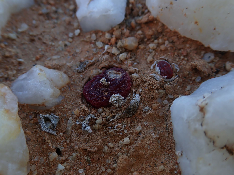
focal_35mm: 30
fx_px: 203
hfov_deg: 60.0
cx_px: 117
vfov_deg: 46.8
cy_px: 88
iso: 100
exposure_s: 1/160
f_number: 3.2
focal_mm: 5.5
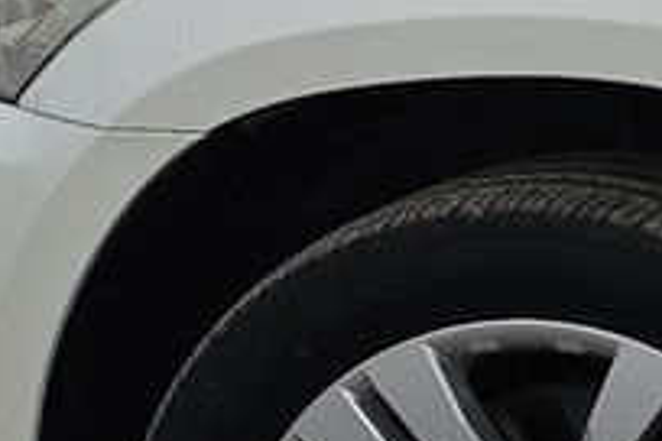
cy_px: -6
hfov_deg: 8.2
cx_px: 2327
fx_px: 3457
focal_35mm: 188
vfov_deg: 7.3
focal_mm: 5.4
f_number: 1.8
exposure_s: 1/338
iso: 25
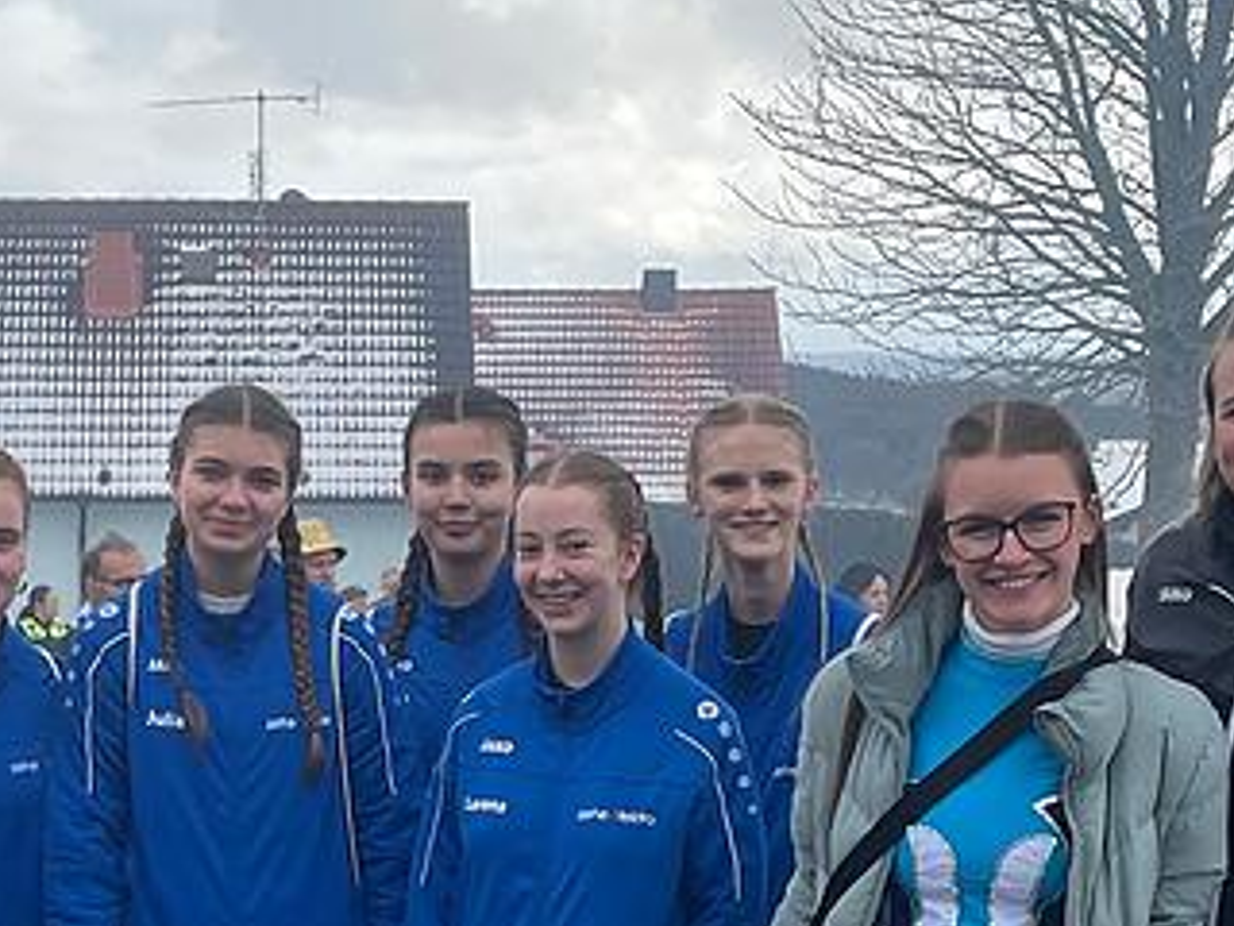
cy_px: 999
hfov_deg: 29.5
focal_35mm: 65
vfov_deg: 21.5
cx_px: 347
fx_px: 2317
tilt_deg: -8.8
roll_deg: -1.3
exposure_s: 1/1916
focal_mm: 4.2
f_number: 1.6
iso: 32
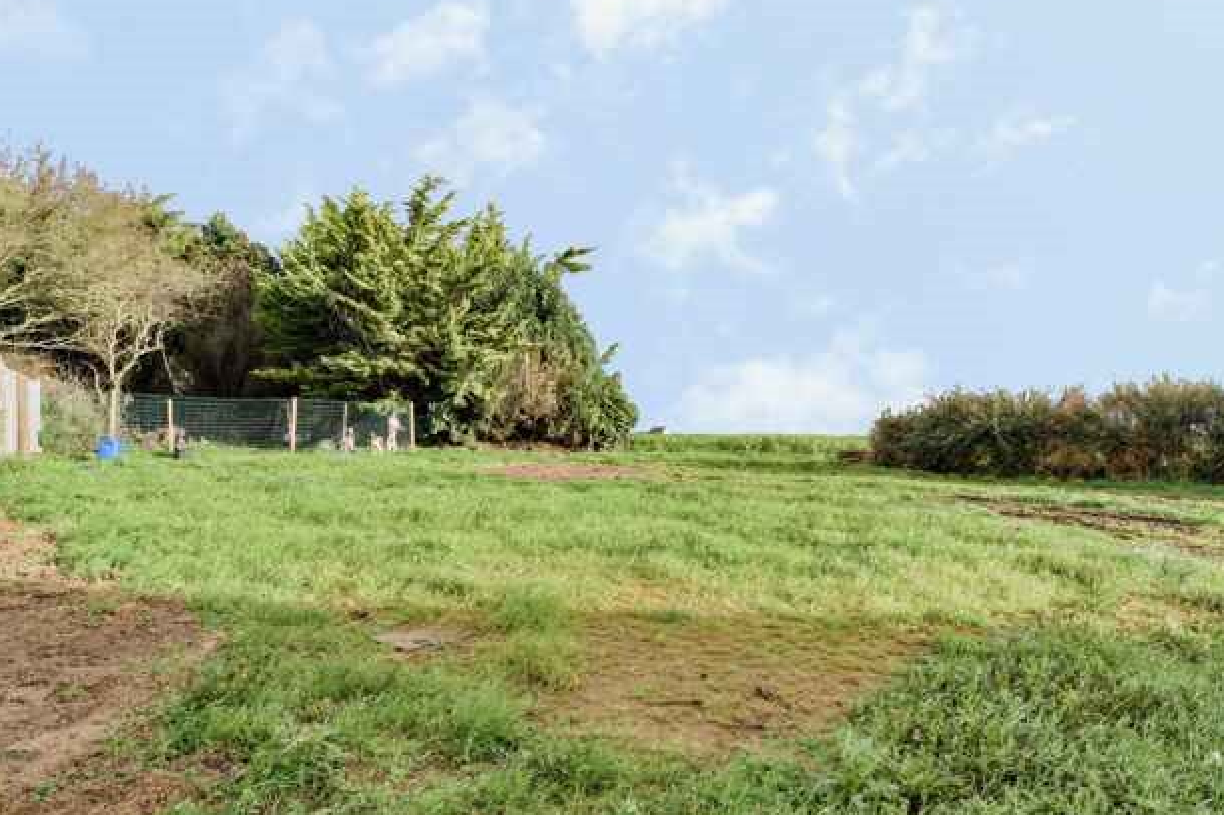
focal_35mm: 21
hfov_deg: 80.8
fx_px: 714
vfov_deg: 59.1
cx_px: 698
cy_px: 471
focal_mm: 16
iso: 800
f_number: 8
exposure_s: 1/3200
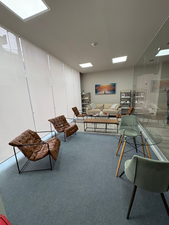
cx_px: 84
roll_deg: +3.1
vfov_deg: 102.1
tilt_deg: -11.1
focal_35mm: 14
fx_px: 91
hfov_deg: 85.7
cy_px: 112
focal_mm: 2.22
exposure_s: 1/120
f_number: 2.2
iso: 125
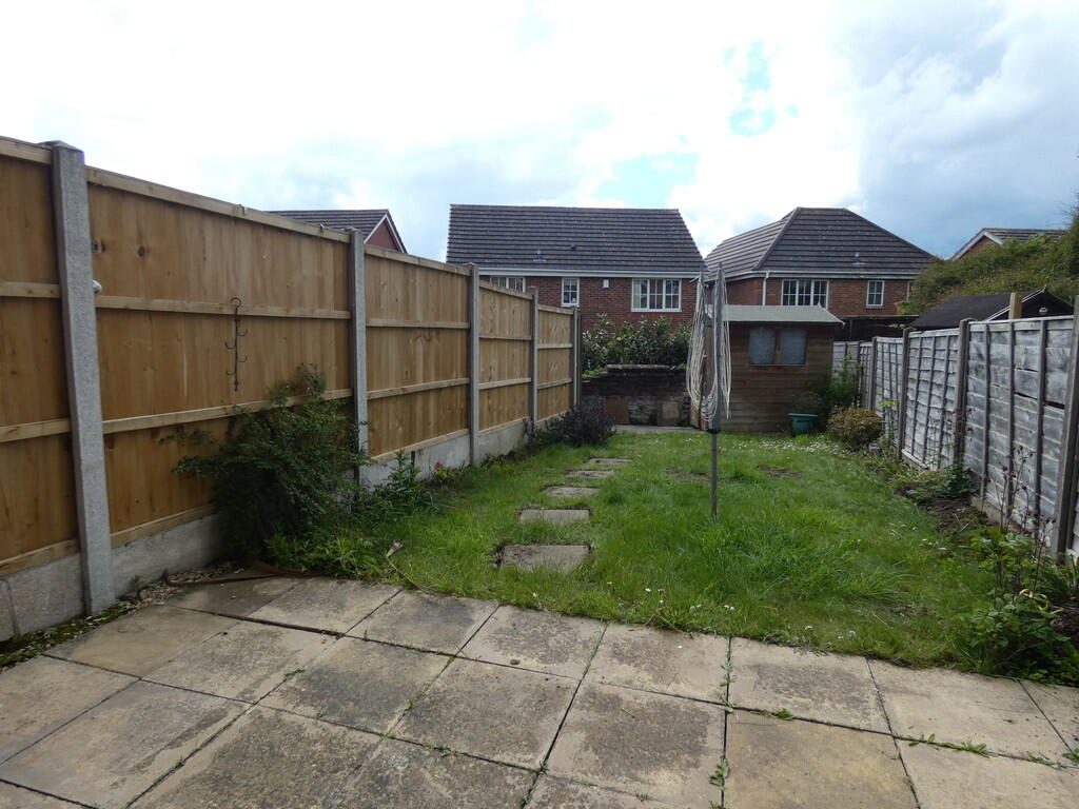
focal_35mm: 20
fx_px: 623
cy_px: 404
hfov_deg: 81.7
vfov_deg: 66.0
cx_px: 540
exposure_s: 1/800
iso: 80
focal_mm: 3.6
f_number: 2.8
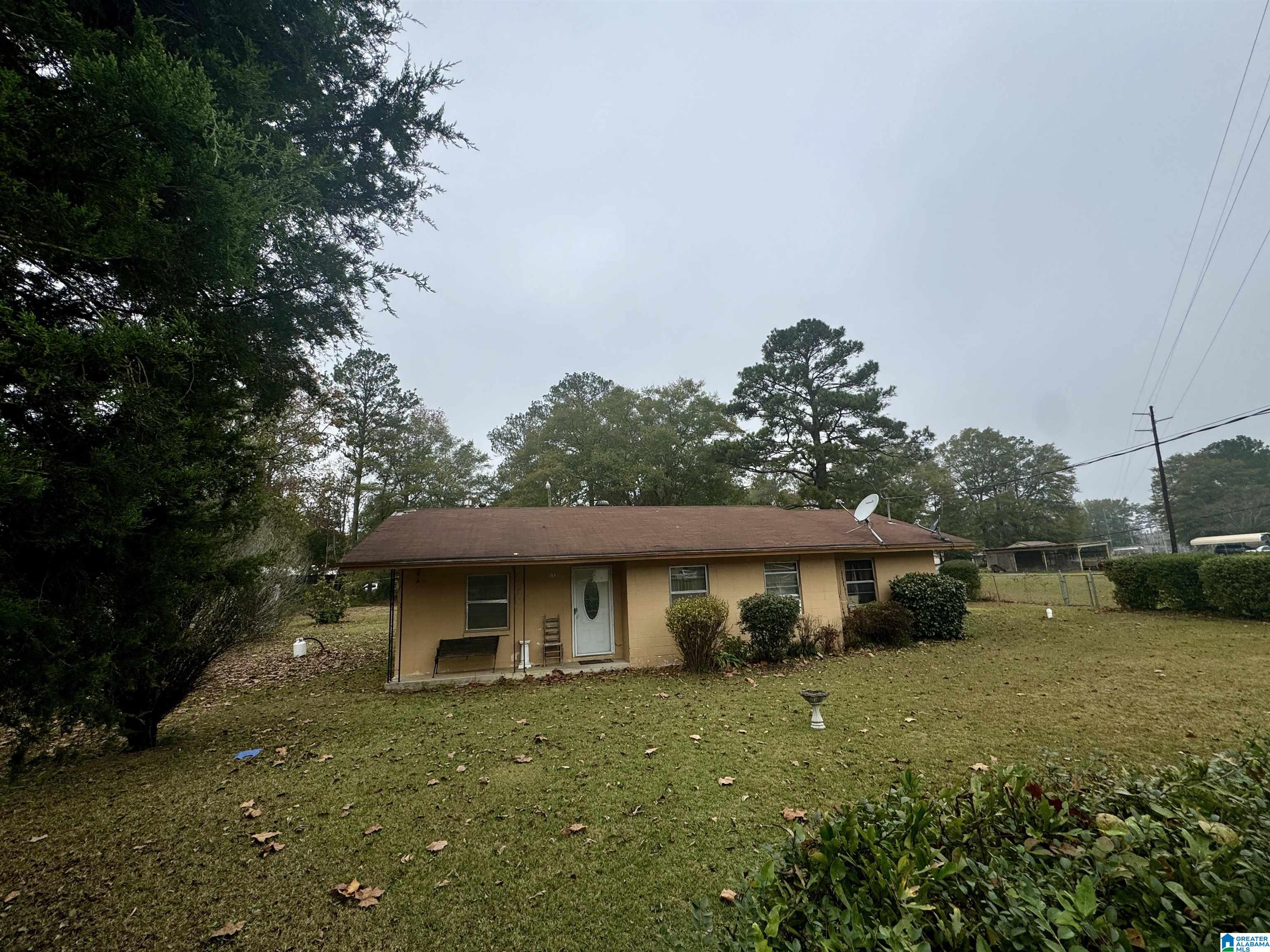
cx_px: 635
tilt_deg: +10.3
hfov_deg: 102.1
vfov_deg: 85.7
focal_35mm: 14
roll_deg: +2.4
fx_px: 514
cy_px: 476
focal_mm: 2.22
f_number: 2.2
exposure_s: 1/451
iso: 40
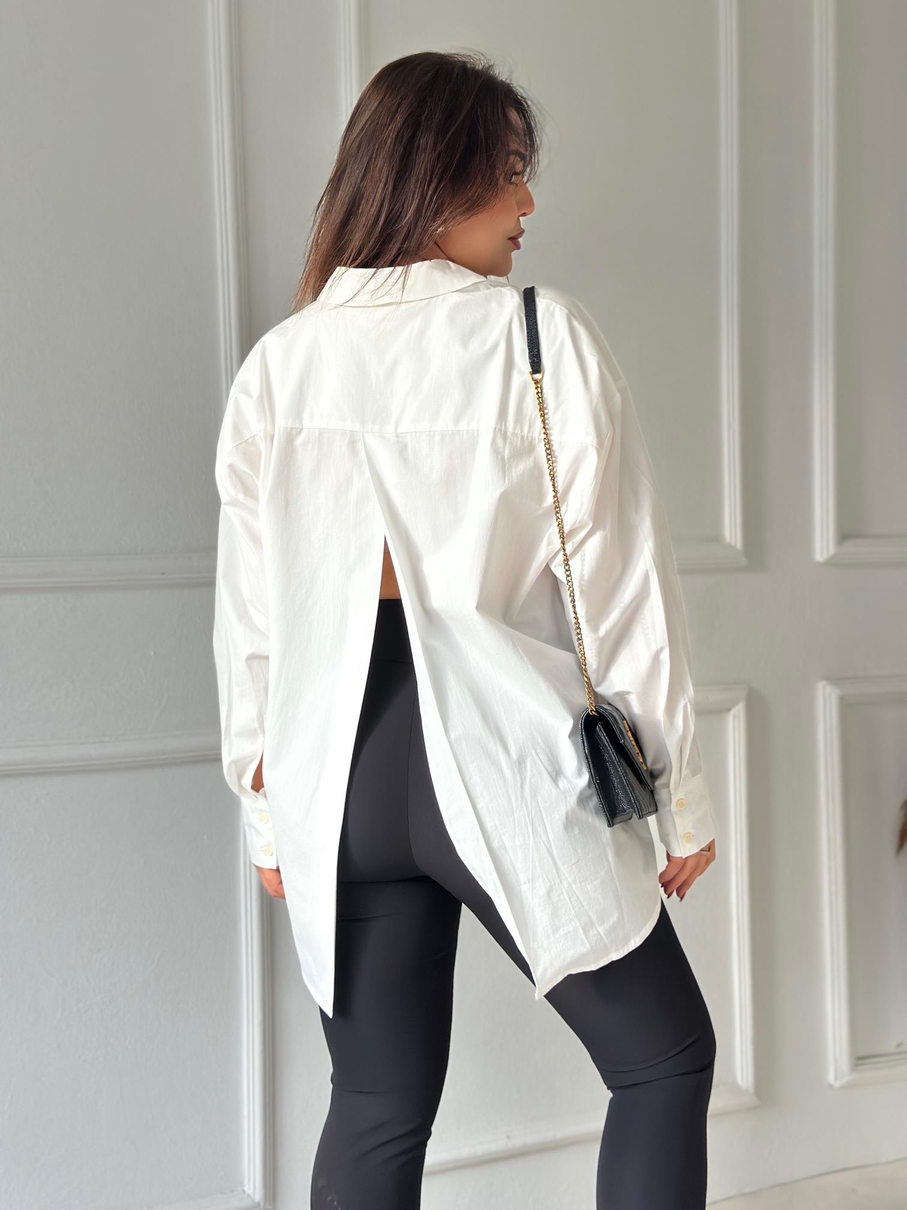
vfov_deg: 39.7
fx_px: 1677
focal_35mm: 48
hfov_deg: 30.3
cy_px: 605
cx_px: 454
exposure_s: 1/141
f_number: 1.78
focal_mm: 6.86
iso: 100
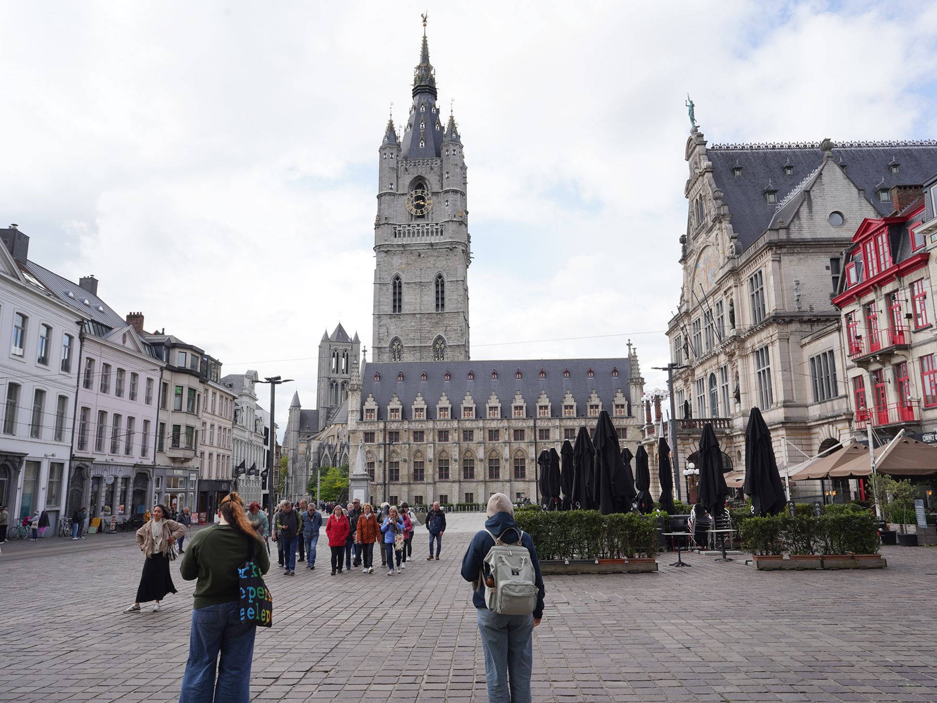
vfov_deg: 53.1
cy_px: 352
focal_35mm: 26
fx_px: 704
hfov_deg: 67.3
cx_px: 463
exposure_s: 1/100
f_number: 11
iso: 100
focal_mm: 24
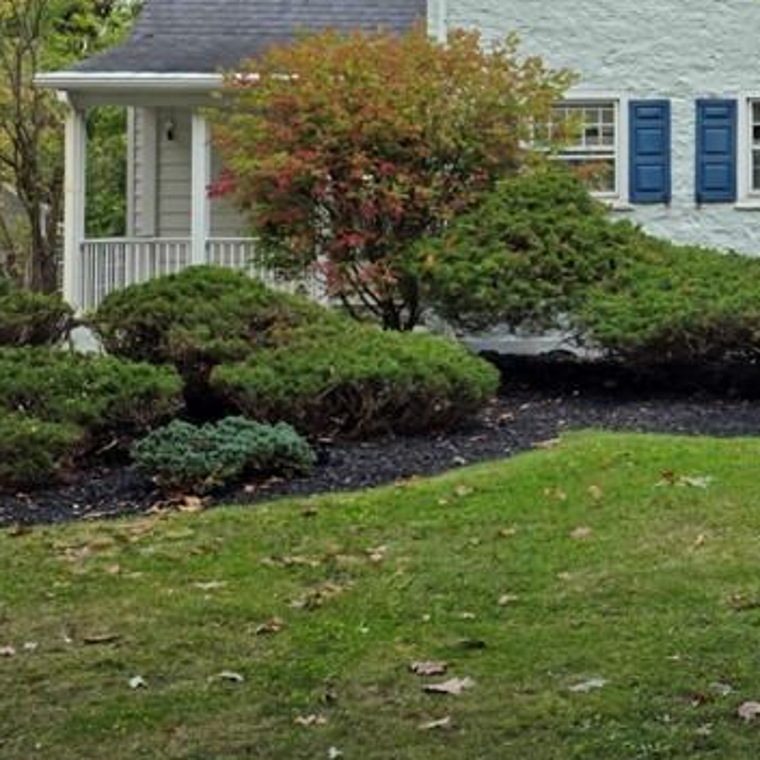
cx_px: 1050
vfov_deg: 28.5
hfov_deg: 24.4
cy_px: 157
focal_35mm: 59
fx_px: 1466
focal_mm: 6.3
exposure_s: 1/2500
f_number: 1.7
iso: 80
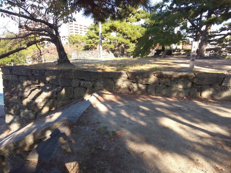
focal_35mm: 20
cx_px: 116
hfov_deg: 81.7
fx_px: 133
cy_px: 86
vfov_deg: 66.0
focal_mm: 3.45
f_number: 1.94
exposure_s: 1/183
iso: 28
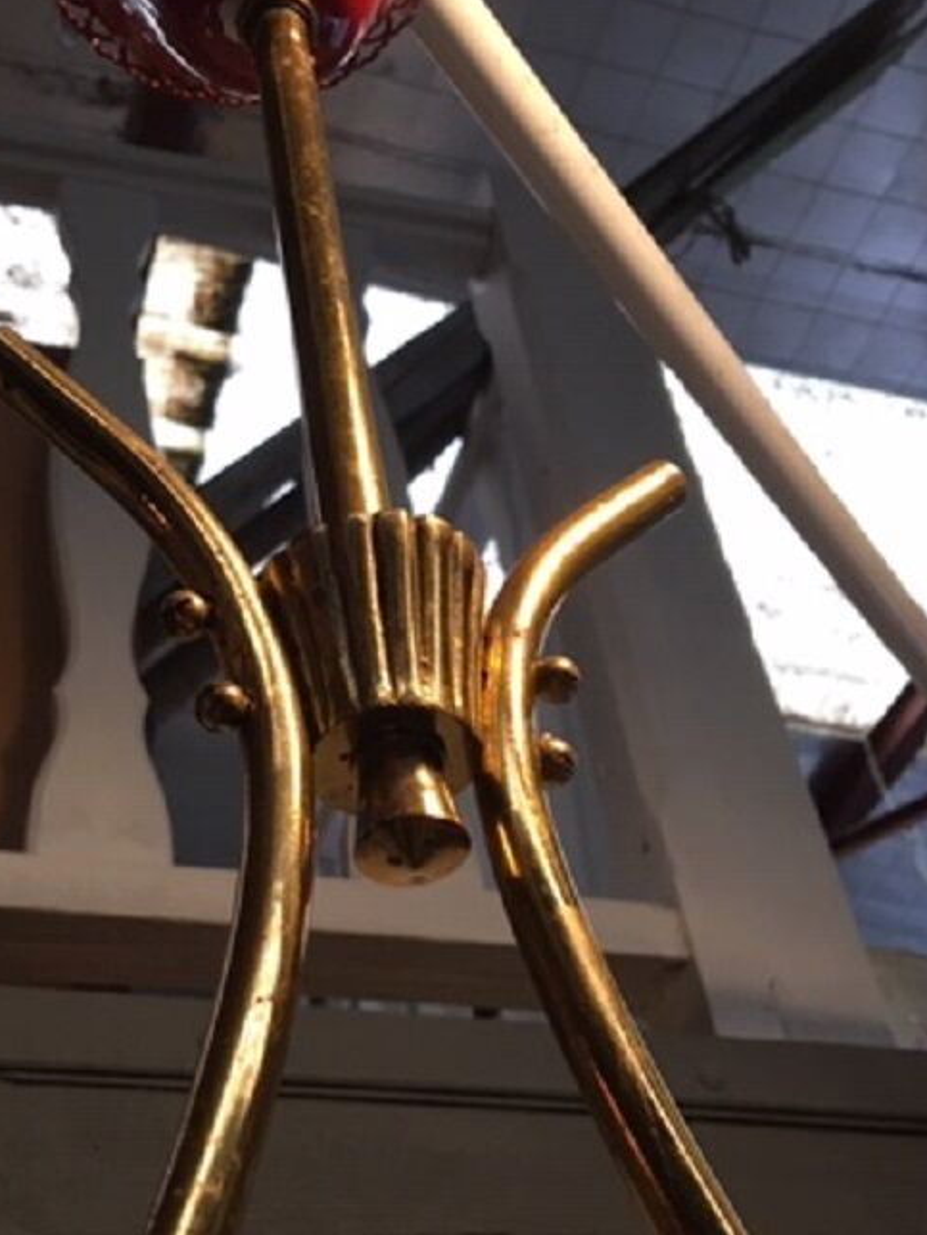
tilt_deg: +43.7
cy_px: 662
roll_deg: +4.8
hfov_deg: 30.0
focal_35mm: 48
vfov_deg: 39.6
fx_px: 1714
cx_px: 286
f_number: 2.2
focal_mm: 4.15
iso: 32
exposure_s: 1/17
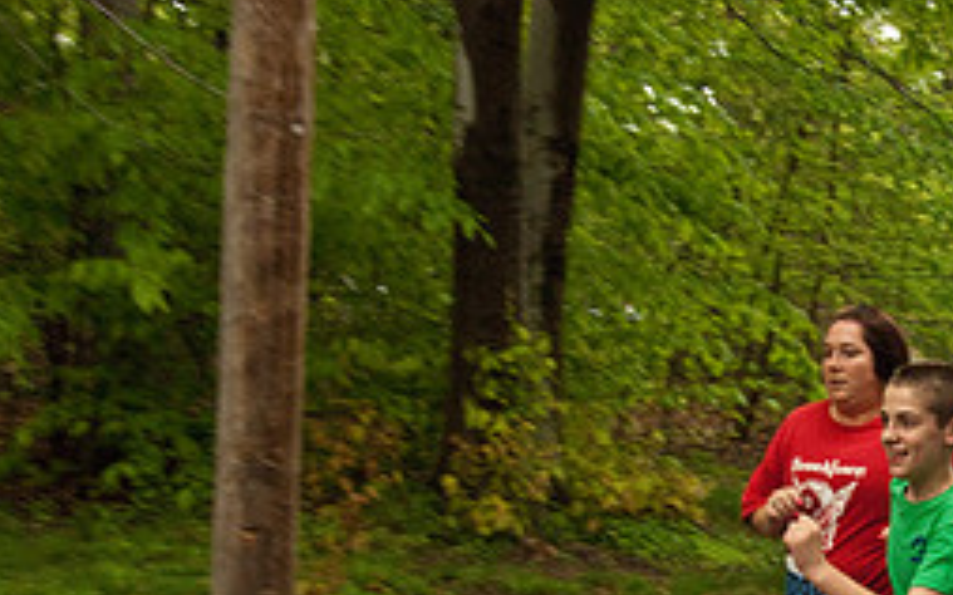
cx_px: 1017
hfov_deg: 18.0
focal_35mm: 112
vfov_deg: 11.6
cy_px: 574
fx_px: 2908
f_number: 5.6
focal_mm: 32
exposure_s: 1/200
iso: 800
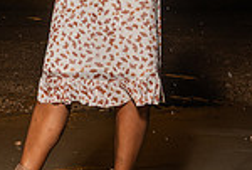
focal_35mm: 108
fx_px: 758
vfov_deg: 12.5
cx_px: -54
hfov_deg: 17.9
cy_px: -29
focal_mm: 27
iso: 100
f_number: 7.1
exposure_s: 1/160
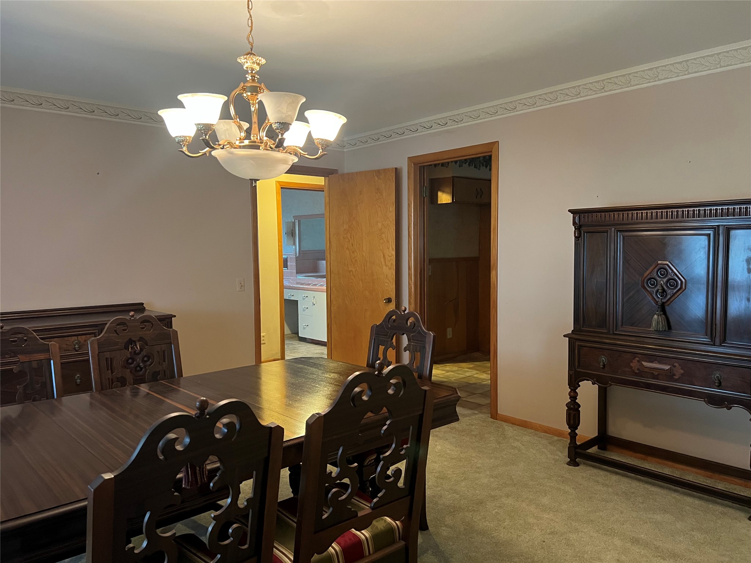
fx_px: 564
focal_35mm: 26
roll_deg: +0.8
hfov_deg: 67.3
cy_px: 282
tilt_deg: -4.2
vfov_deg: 53.1
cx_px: 376
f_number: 1.5
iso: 500
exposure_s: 1/40
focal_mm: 5.7
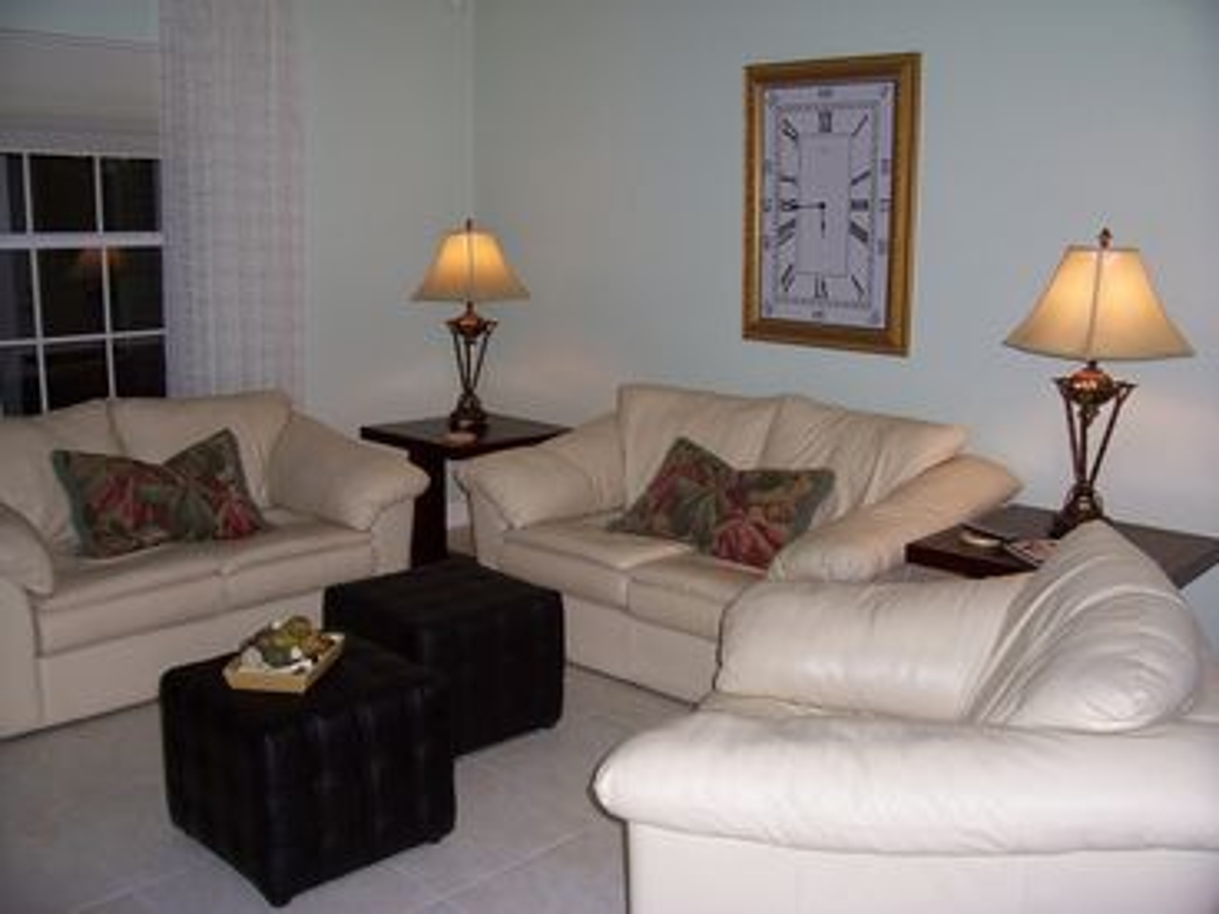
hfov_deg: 54.0
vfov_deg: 41.8
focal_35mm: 34
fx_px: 1197
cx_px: 610
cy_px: 457
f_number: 2.7
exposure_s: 1/60
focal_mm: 5.6
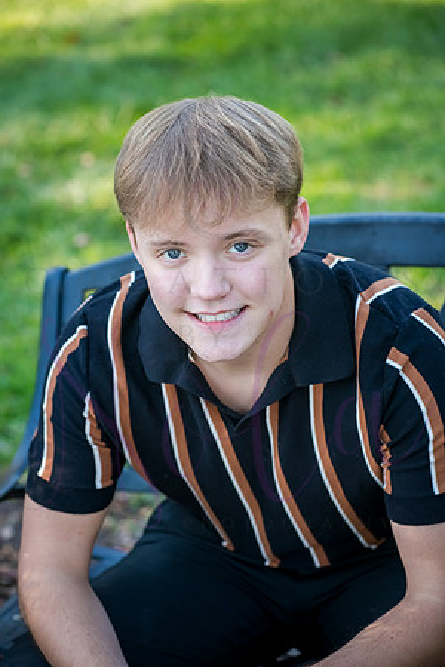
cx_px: 222
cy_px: 334
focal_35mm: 86
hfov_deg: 15.9
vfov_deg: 23.6
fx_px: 1594
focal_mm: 86
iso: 800
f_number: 5
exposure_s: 1/320
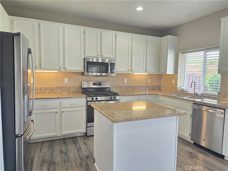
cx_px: 114
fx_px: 151
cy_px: 86
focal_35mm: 23
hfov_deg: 73.9
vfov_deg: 58.9
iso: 160
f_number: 1.7
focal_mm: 6.3
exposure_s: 1/120
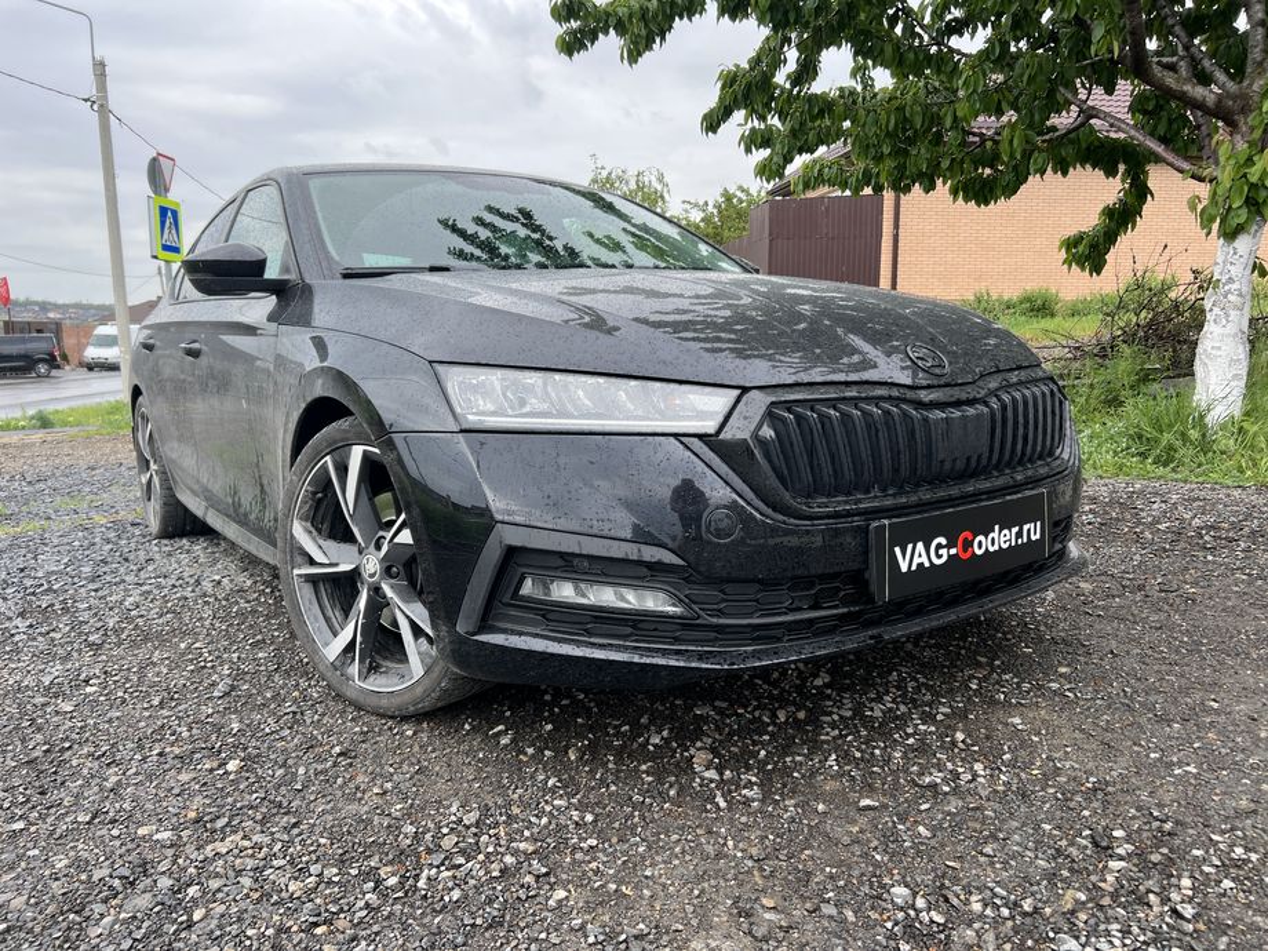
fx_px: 952
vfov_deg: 53.1
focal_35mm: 26
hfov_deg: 67.3
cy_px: 476
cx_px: 634
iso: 50
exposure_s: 1/894
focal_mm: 5.7
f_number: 1.5
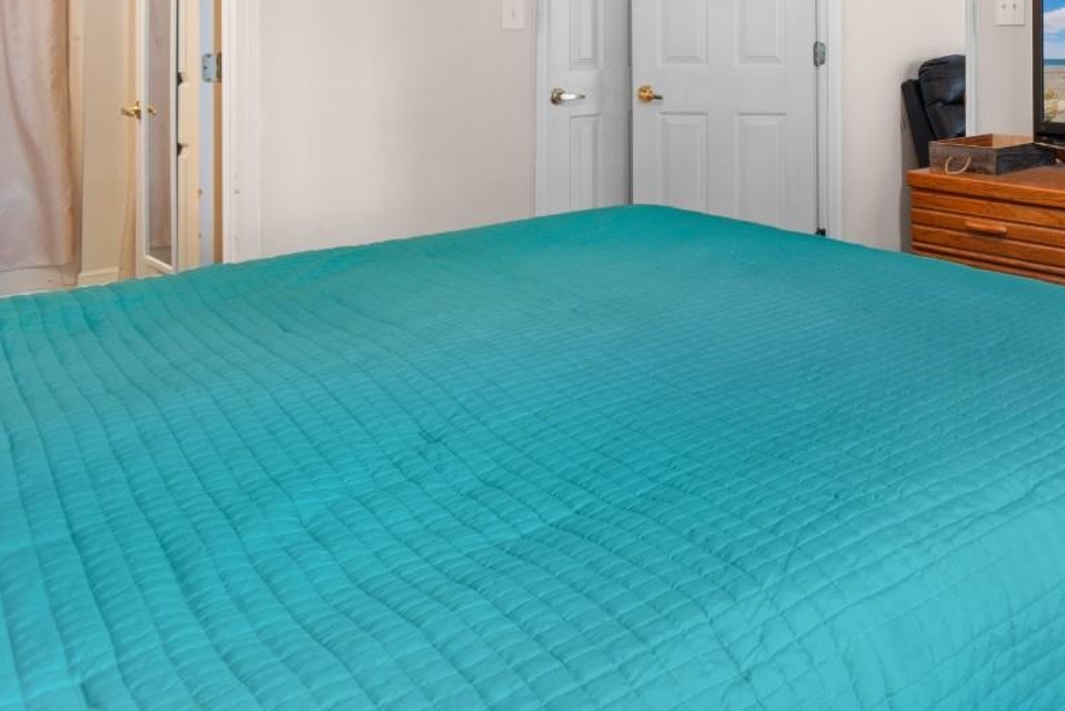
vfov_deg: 37.9
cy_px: 7
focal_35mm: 31
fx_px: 917
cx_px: 1007
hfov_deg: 51.3
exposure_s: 1/5
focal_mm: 10
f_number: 4.5
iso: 100
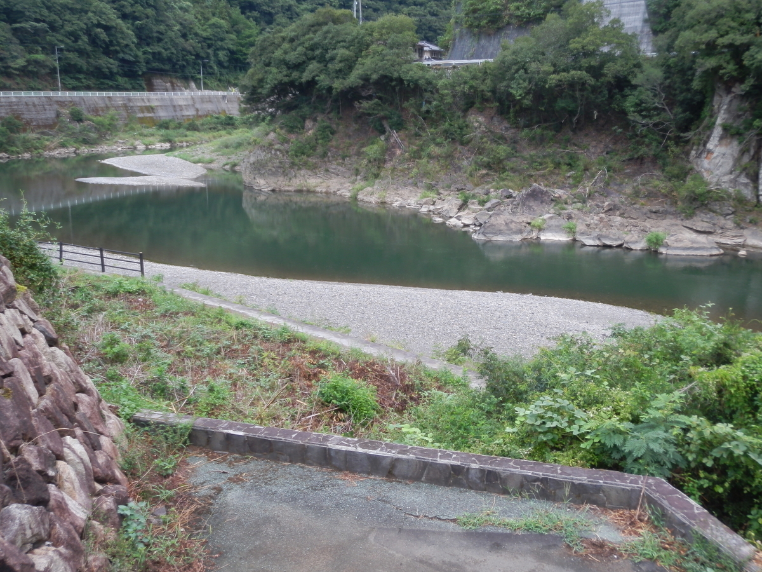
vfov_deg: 38.7
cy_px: 286
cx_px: 381
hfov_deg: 50.1
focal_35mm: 37
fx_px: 814
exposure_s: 1/40
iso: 100
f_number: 3.9
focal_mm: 6.7
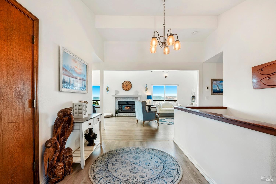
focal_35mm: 15
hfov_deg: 100.4
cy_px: 92
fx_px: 115
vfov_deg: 77.3
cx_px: 138
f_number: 8
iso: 250
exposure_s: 1/5
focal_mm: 10
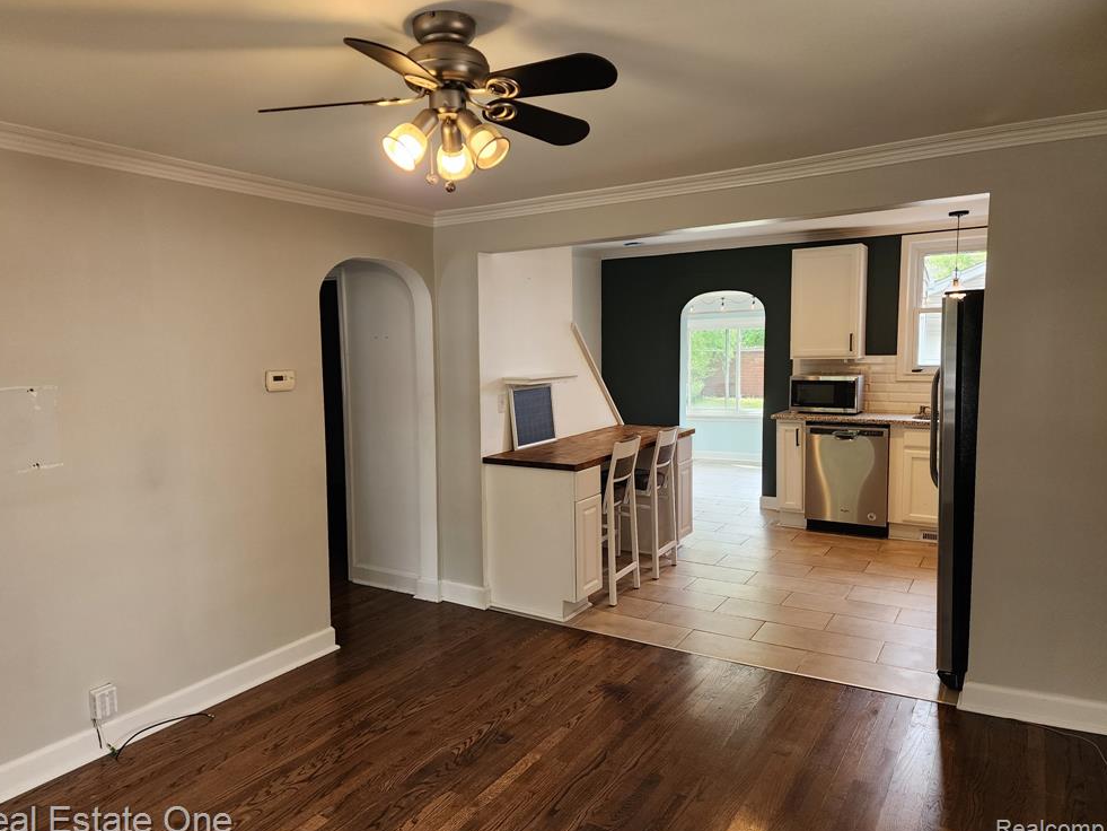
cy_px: 413
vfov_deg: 56.8
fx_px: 768
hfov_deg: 71.6
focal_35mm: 24
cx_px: 533
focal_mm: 6.4
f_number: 1.8
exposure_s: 1/120
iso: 125
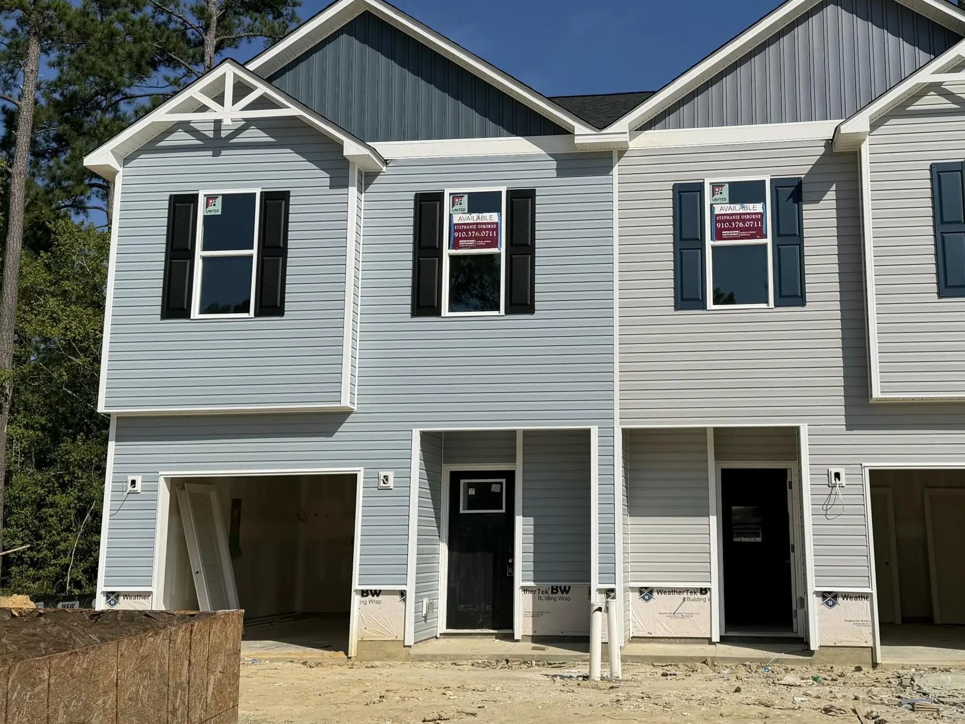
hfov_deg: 45.5
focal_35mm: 41
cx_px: 592
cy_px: 329
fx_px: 1143
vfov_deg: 35.1
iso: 80
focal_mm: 6.76
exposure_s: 1/11905
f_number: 1.78
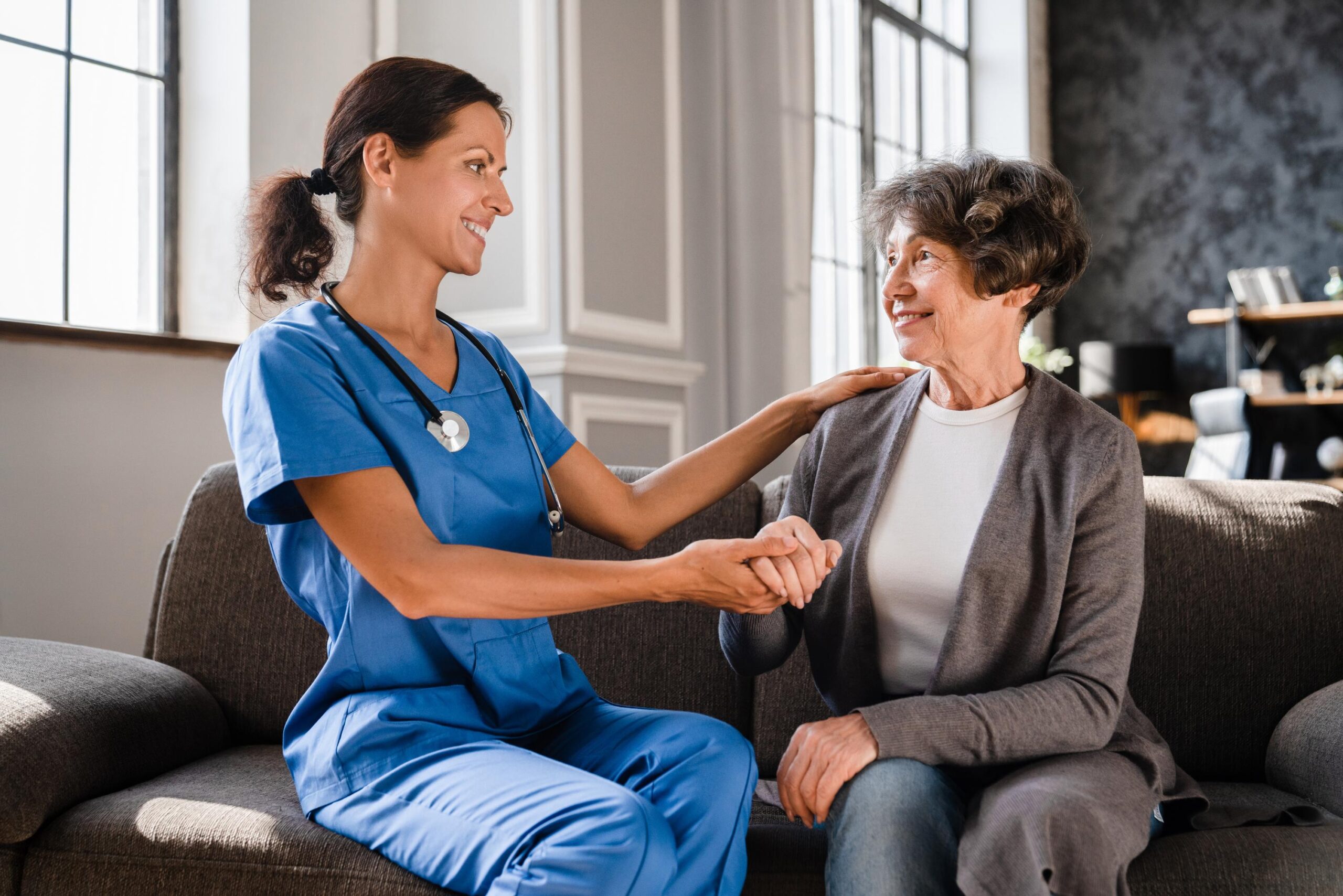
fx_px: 1716
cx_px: 672
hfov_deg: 42.7
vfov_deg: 29.3
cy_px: 448
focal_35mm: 46
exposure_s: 1/800
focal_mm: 46
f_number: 3.2
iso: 800
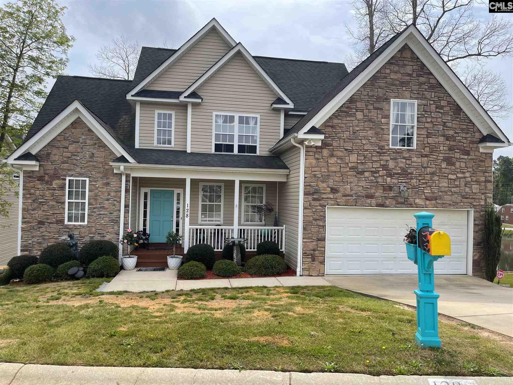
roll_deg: -1.8
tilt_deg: -0.2
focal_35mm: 26
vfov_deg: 53.1
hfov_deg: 67.3
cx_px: 256
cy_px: 192
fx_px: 385
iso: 32
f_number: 1.6
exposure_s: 1/2786
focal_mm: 5.1
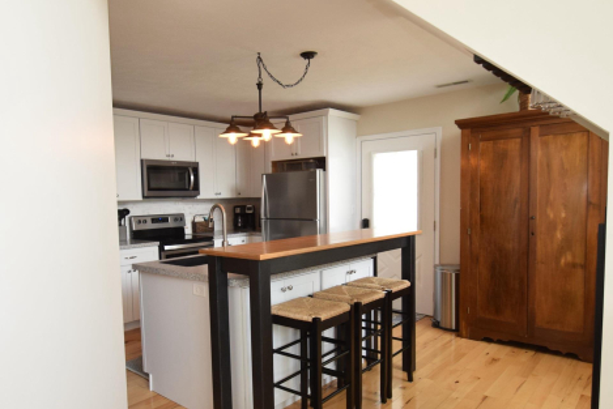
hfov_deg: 73.5
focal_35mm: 24
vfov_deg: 53.1
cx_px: 276
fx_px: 409
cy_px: 218
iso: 720
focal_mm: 10
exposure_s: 1/125
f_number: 5.6
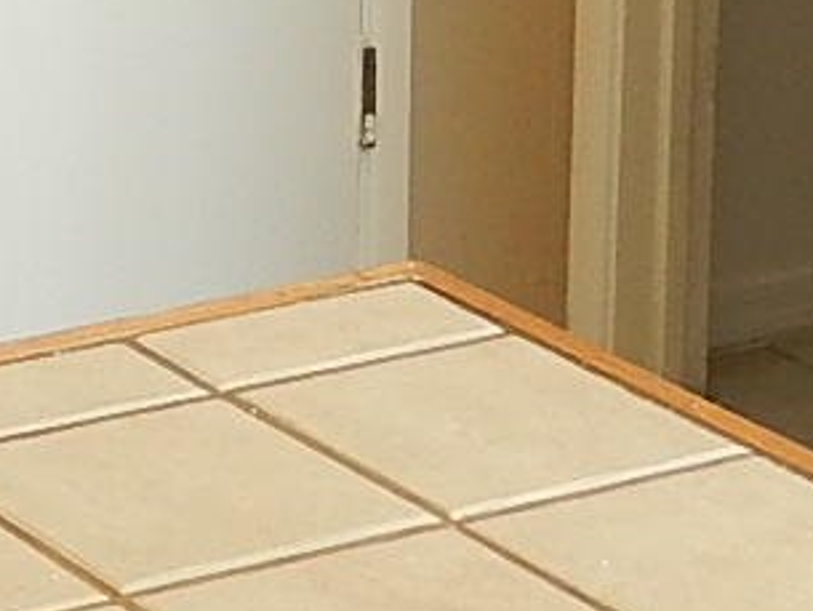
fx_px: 4370
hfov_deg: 10.2
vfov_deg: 7.6
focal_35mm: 186
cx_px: -493
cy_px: -731
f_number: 3.4
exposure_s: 1/50
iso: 125
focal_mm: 4.5
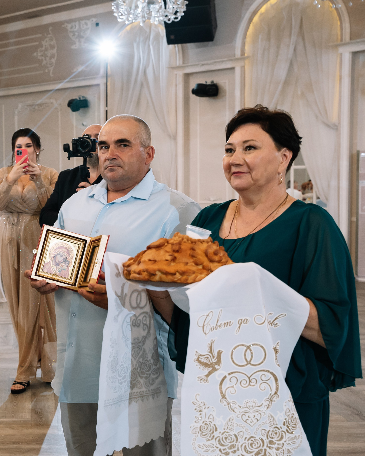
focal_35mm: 56
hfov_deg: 26.3
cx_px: 44
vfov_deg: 33.6
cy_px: 228
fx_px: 756
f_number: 5
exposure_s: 1/125
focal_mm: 39.7
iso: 2000
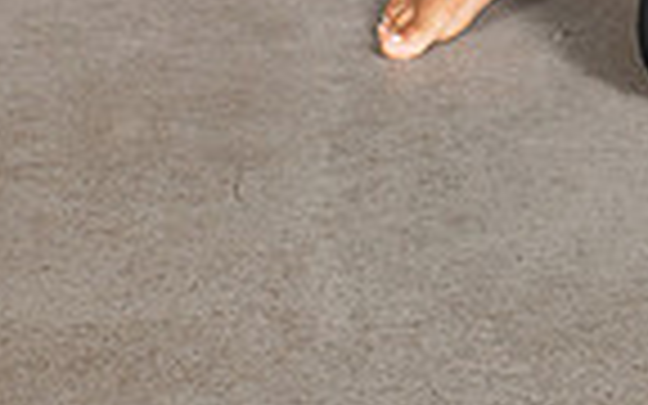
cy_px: -549
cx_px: 580
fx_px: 2702
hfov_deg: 13.6
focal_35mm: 153
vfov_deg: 8.0
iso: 800
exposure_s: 1/250
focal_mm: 48
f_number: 7.1
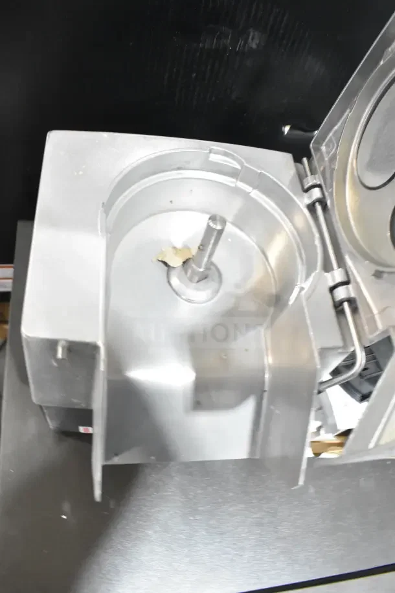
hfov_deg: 47.9
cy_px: 296
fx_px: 444
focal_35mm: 27
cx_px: 198
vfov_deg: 67.4
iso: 6400
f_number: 5.6
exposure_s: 1/125
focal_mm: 18
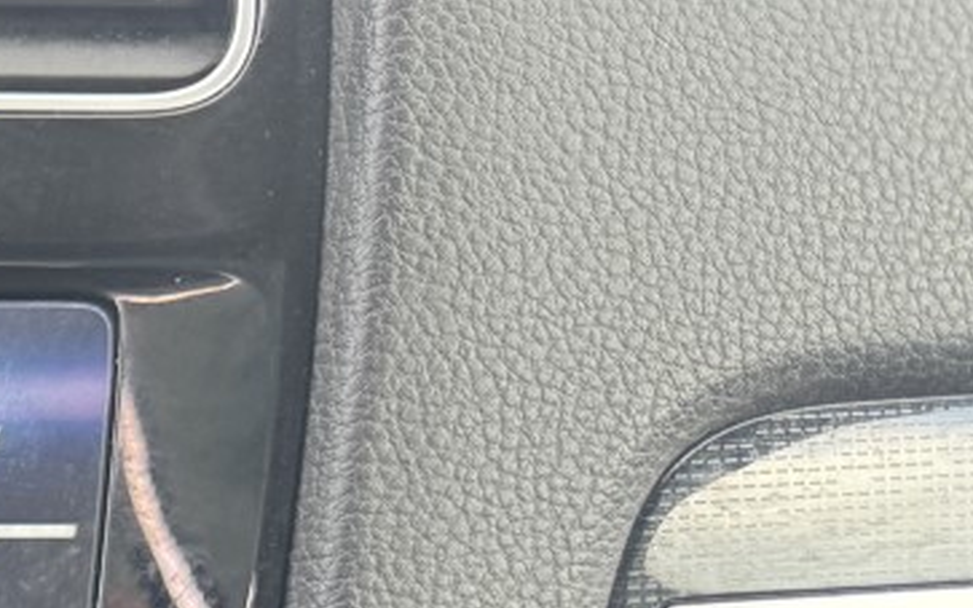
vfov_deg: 11.8
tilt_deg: -30.3
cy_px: 1160
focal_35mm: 101
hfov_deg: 16.8
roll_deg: -2.2
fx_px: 2679
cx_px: -809
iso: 200
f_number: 1.78
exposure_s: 1/106
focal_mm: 6.76
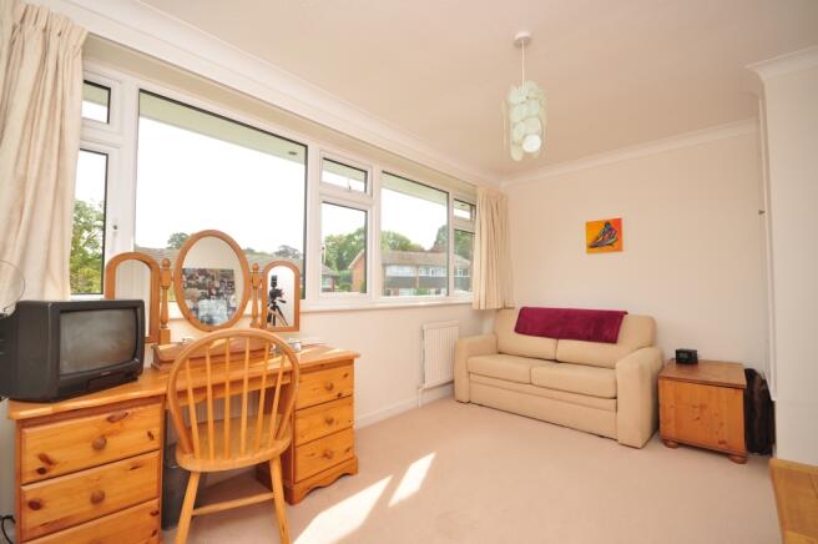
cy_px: 272
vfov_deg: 77.2
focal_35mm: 15
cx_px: 409
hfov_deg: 100.4
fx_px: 340
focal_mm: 10
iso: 200
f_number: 5.6
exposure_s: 1/125
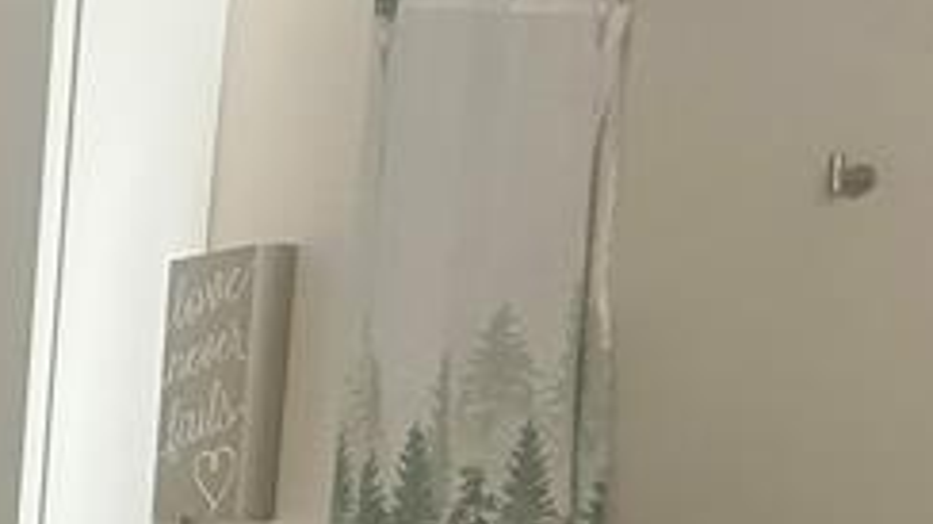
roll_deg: -1.2
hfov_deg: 22.9
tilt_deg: -7.0
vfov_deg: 17.7
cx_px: -635
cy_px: 666
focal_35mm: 64
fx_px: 1583
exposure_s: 1/120
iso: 320
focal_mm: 2.22
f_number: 2.2
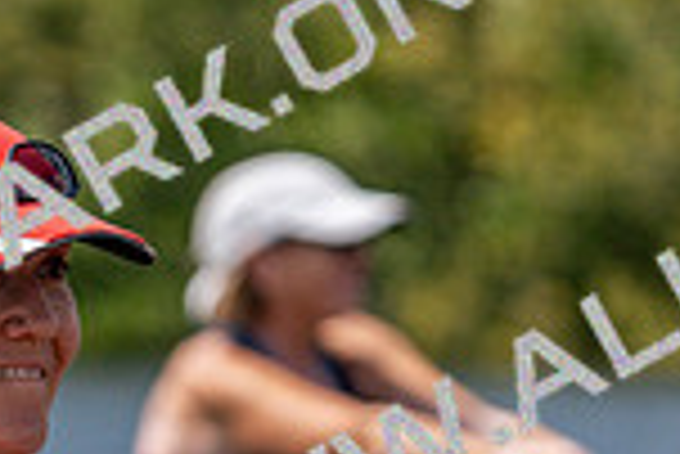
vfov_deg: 1.4
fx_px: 18774
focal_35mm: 993
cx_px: -243
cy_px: 717
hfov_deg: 2.1
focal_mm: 259
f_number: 5.6
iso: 250
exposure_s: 1/2000
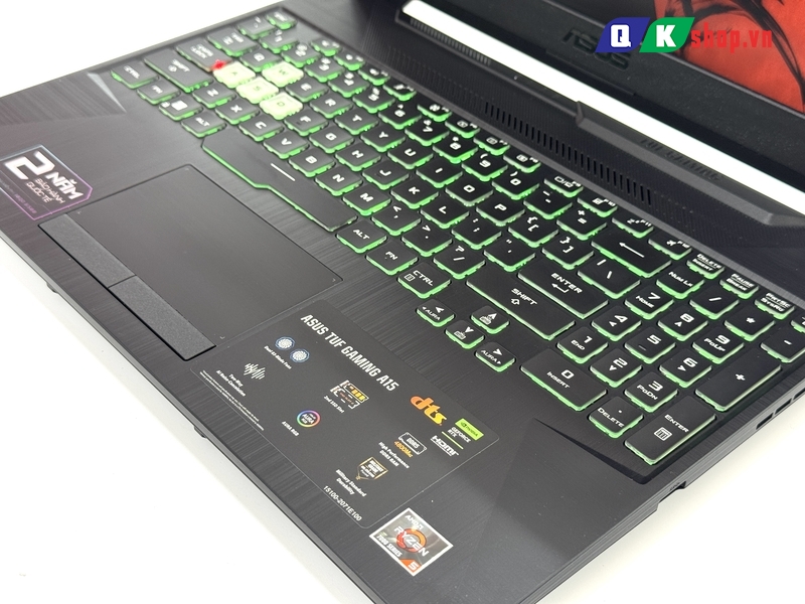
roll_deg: -0.4
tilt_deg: -39.0
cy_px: 302
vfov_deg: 30.3
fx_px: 1116
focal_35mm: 48
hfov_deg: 39.7
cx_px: 402
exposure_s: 1/50
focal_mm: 6.76
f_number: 1.78
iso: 125
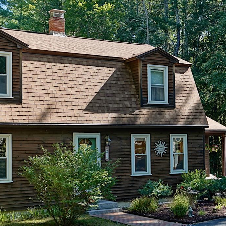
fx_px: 443
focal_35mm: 60
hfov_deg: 28.6
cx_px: 120
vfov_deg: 28.3
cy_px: 160
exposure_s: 1/100
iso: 100
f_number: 5.6
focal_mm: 27
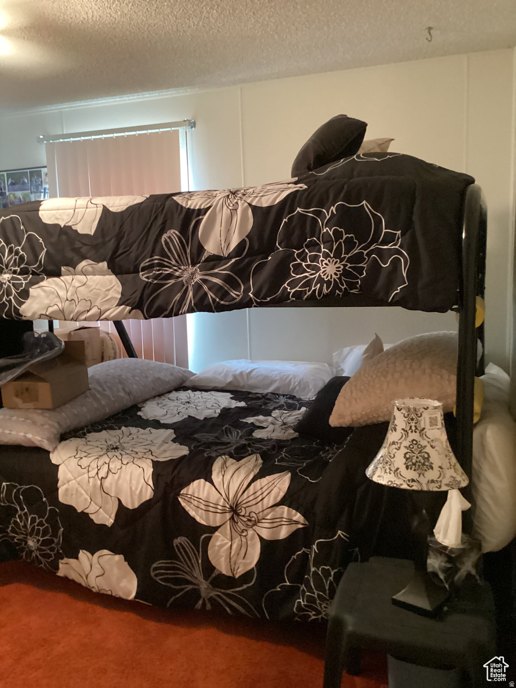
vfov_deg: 58.4
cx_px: 258
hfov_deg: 45.4
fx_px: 616
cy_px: 344
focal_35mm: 31
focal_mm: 3.3
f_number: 2.4
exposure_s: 1/24
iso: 640
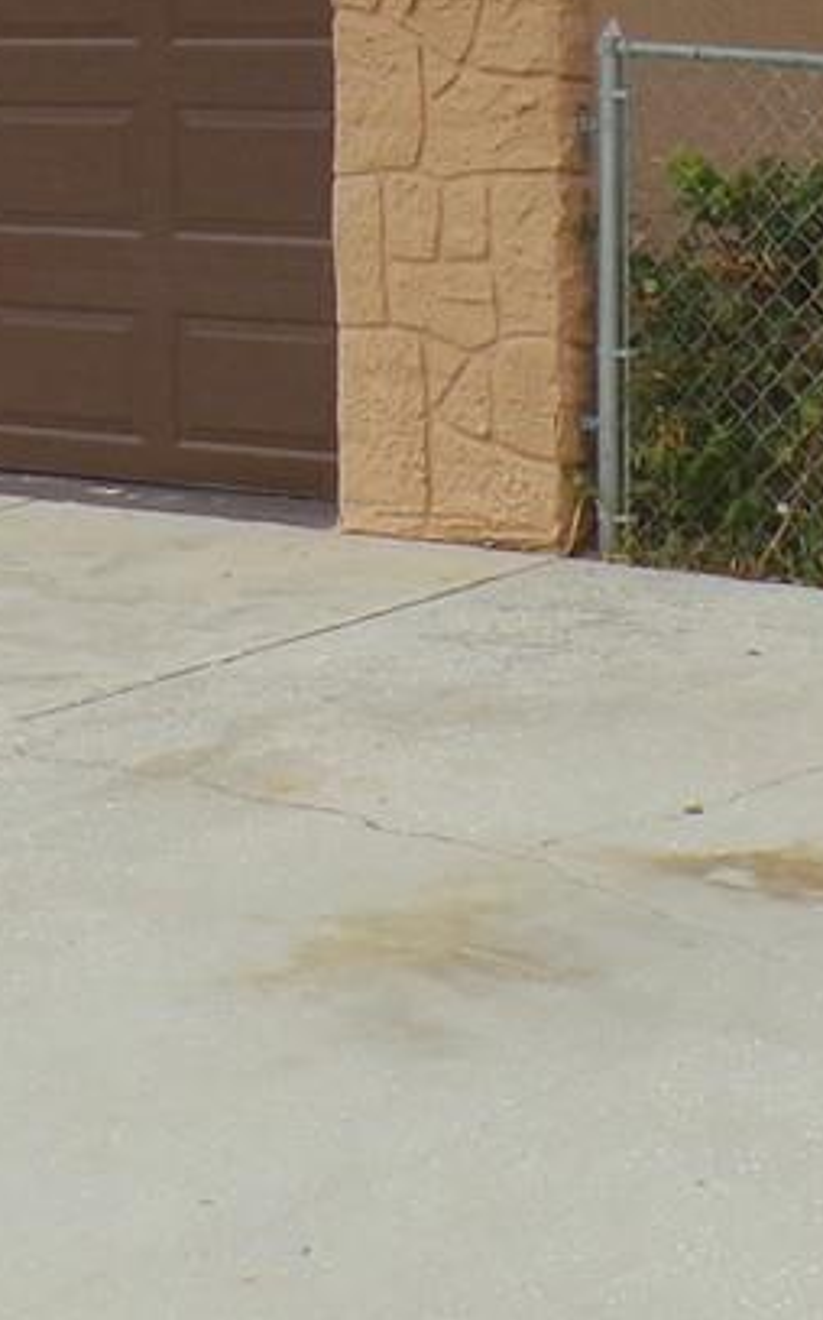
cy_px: 110
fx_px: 3593
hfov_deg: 13.1
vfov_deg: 20.4
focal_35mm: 100
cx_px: 288
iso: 100
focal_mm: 4.3
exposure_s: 1/550
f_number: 5.8
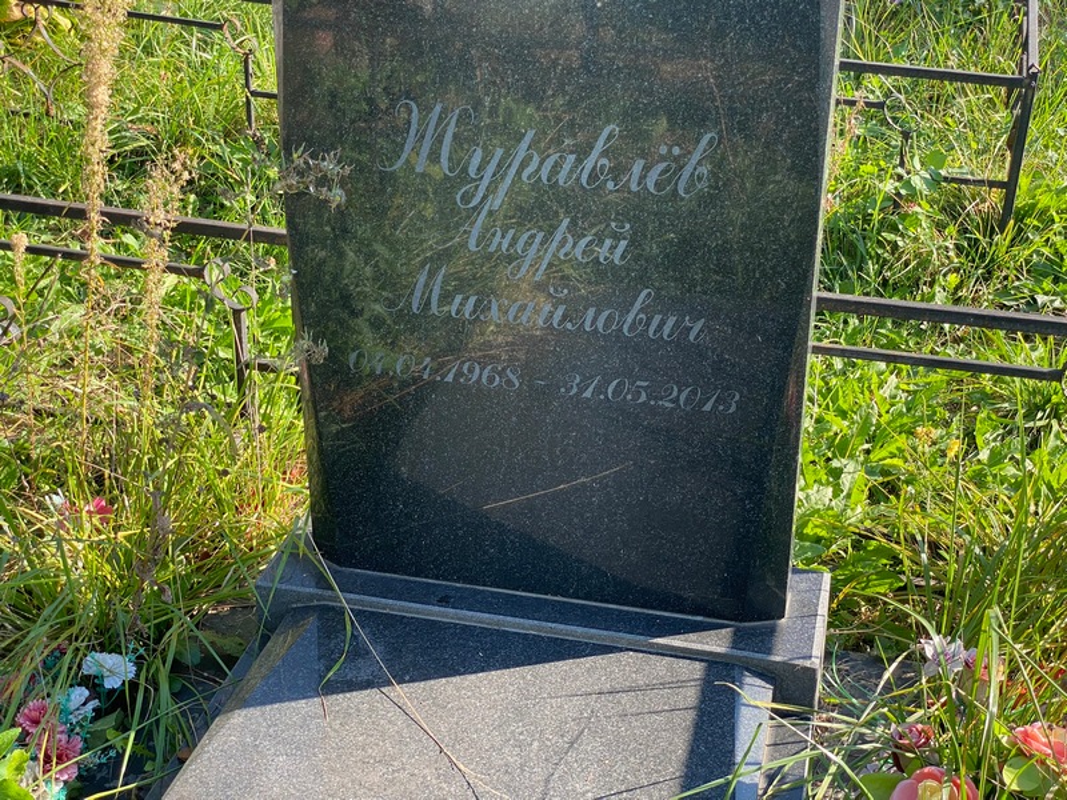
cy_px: 400
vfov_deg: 28.0
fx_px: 1603
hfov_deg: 36.8
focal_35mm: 52
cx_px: 534
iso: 20
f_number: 2
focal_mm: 6
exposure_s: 1/305
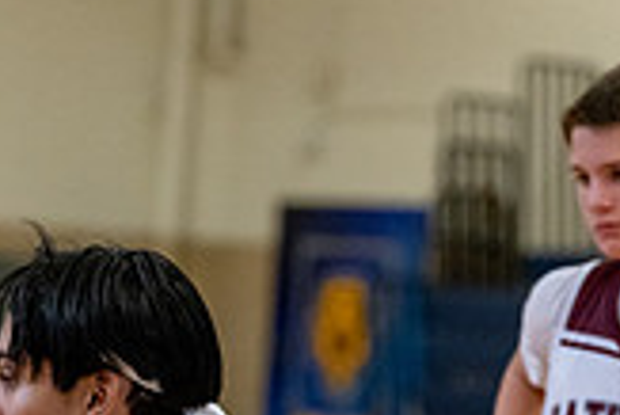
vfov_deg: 4.0
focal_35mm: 342
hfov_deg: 6.0
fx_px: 5895
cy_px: 493
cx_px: 95
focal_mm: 96
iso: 5000
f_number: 2.8
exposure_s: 1/1000
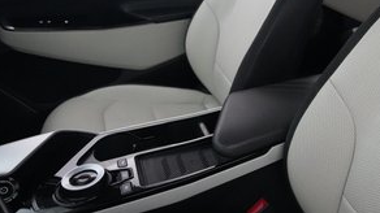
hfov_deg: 48.1
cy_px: 19
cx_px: 316
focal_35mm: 39
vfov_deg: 29.1
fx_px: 393
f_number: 2.8
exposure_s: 1/160
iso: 12800
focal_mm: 17
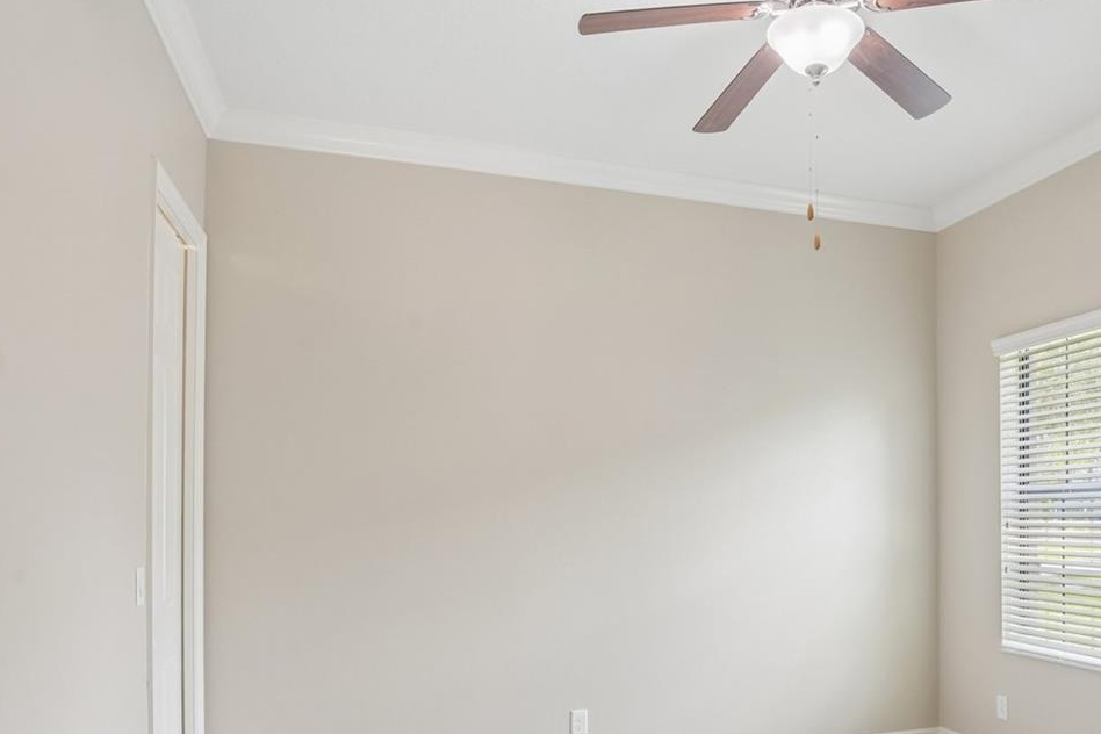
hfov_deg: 65.6
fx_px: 826
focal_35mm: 27
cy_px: 528
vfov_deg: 46.6
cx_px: 732
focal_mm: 16
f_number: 8
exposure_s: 1/25
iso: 400
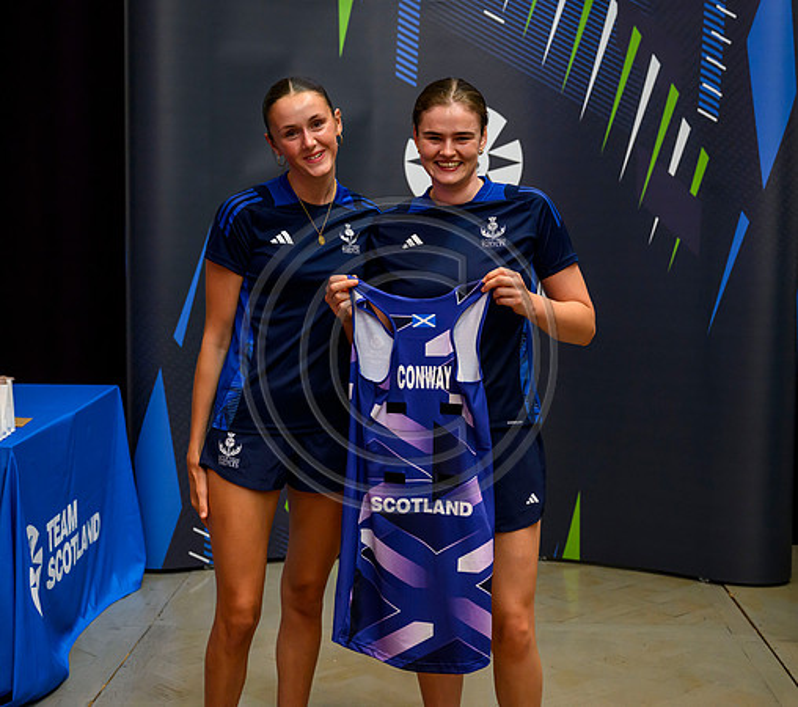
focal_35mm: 55
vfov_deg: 29.1
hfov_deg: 32.6
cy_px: 344
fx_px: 1363
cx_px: 461
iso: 4000
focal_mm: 45
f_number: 3.5
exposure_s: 1/320
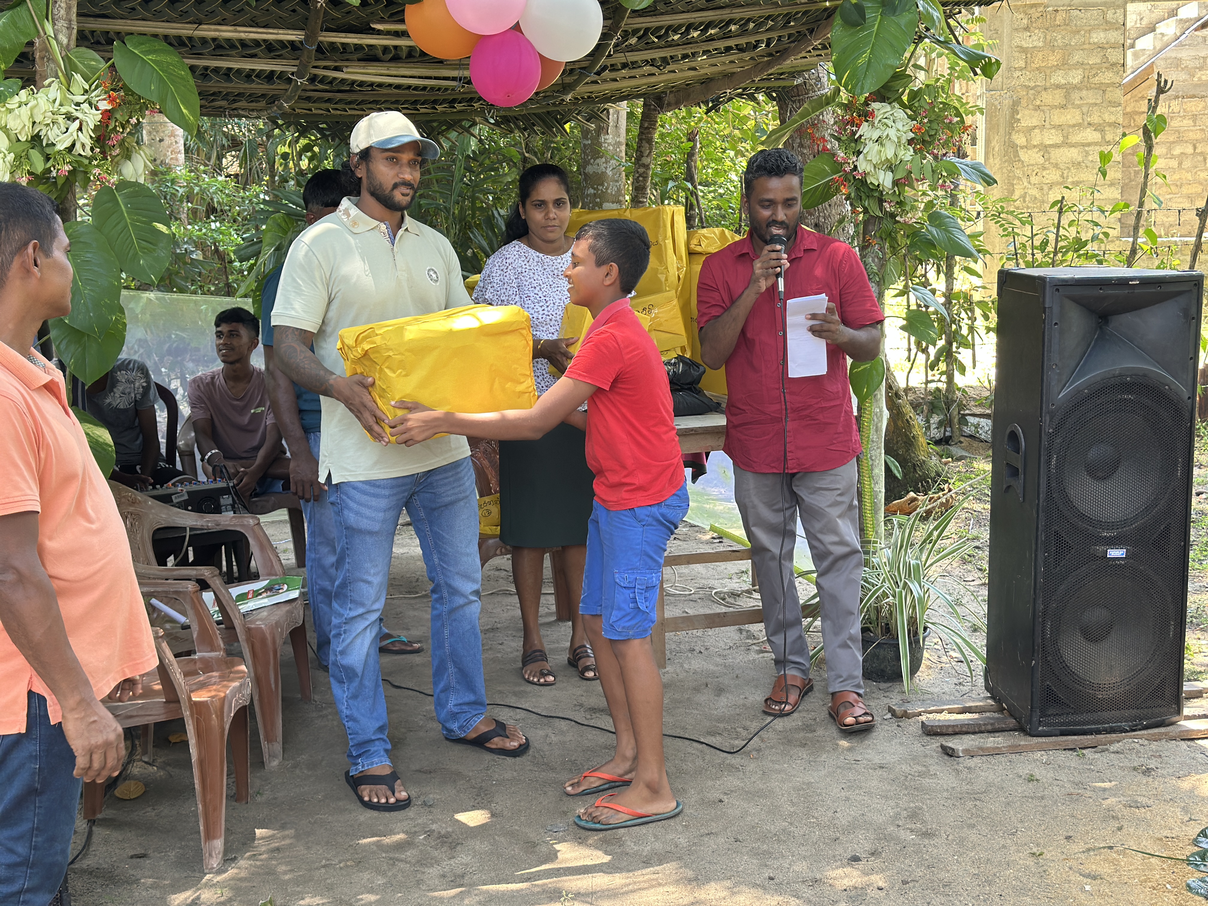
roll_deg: +1.4
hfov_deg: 39.7
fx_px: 1675
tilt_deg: -8.4
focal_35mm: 48
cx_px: 604
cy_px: 453
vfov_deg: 30.3
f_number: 1.78
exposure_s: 1/172
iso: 100
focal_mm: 6.86
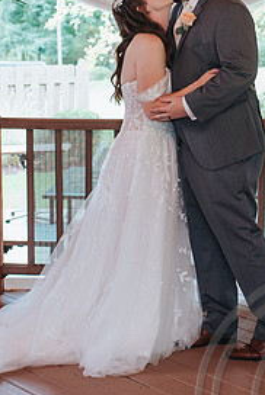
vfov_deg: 18.5
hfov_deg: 12.5
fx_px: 1211
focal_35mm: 110
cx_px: 179
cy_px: 146
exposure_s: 1/125
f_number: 3.2
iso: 250
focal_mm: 35
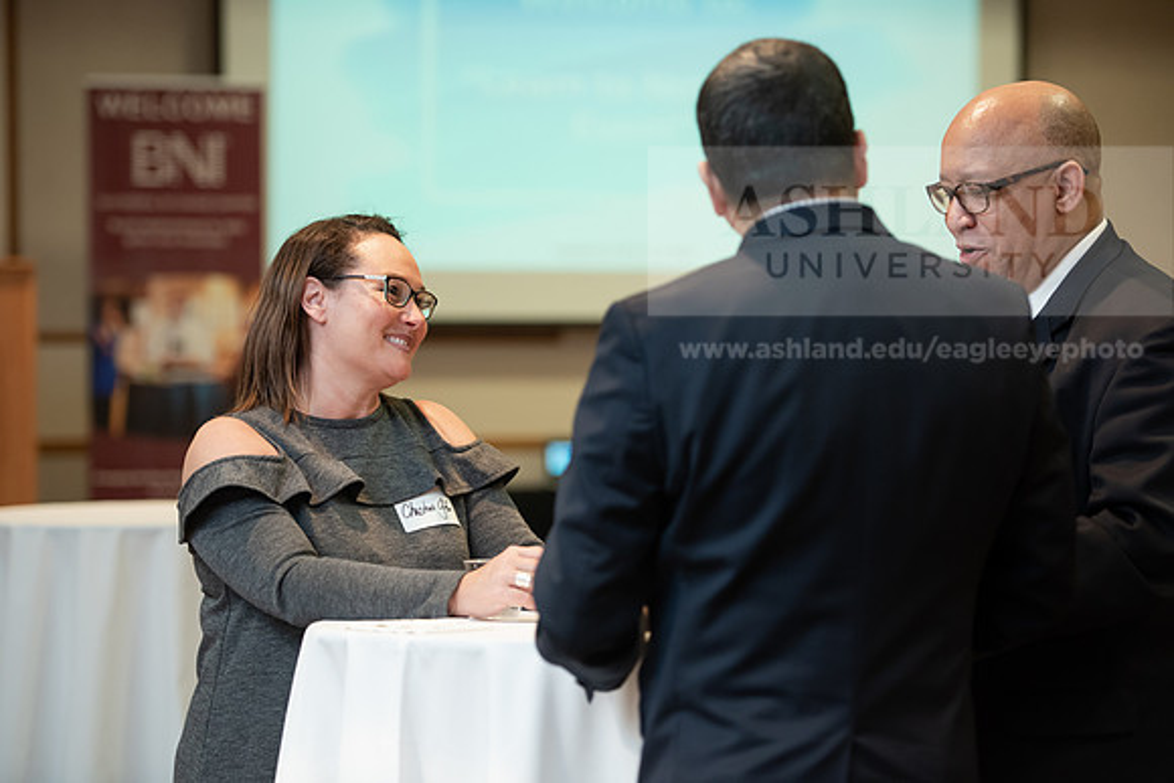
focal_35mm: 105
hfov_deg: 19.5
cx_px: 587
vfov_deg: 13.0
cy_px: 392
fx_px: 3425
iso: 1600
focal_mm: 105
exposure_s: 1/200
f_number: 3.2
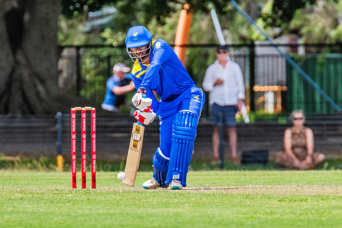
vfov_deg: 1.4
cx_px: 148
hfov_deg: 2.0
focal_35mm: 1013
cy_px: 94
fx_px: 9629
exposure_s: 1/1250
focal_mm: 600
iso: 800
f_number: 8
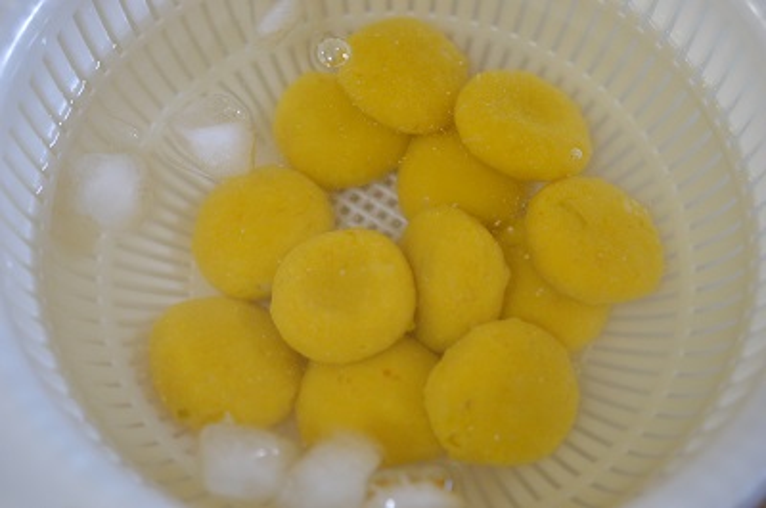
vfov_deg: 22.5
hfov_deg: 33.5
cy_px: 254
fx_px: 1274
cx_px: 383
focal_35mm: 60
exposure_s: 1/60
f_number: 3
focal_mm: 40
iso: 900
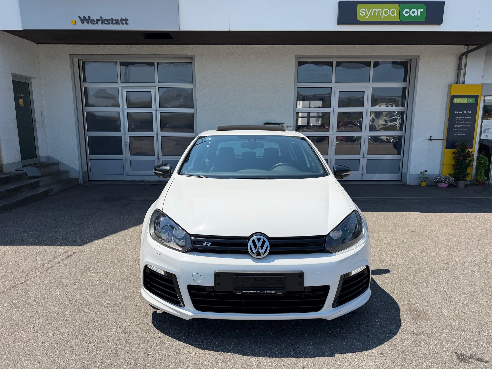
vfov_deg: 56.8
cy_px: 184
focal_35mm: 24
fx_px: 341
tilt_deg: -10.7
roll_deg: +0.4
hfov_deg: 71.6
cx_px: 246
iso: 100
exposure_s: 1/6173
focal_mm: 6.76
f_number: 1.78
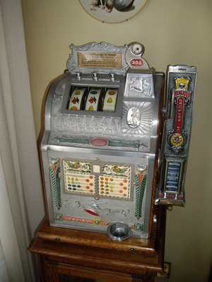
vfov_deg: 49.0
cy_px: 141
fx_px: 310
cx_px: 106
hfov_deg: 37.7
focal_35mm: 38
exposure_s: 1/40
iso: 200
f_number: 2.7
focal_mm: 6.2
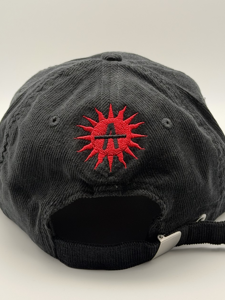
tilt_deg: -17.6
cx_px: 119
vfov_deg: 29.8
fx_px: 563
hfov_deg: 22.6
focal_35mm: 65
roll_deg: -0.3
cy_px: 147
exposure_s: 1/215
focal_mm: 6.76
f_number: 1.78
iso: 64
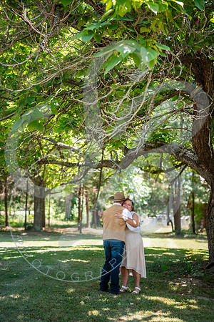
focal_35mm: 70
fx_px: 624
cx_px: 107
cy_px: 161
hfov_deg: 19.5
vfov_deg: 28.8
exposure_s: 1/400
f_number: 2.8
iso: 100
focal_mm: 70
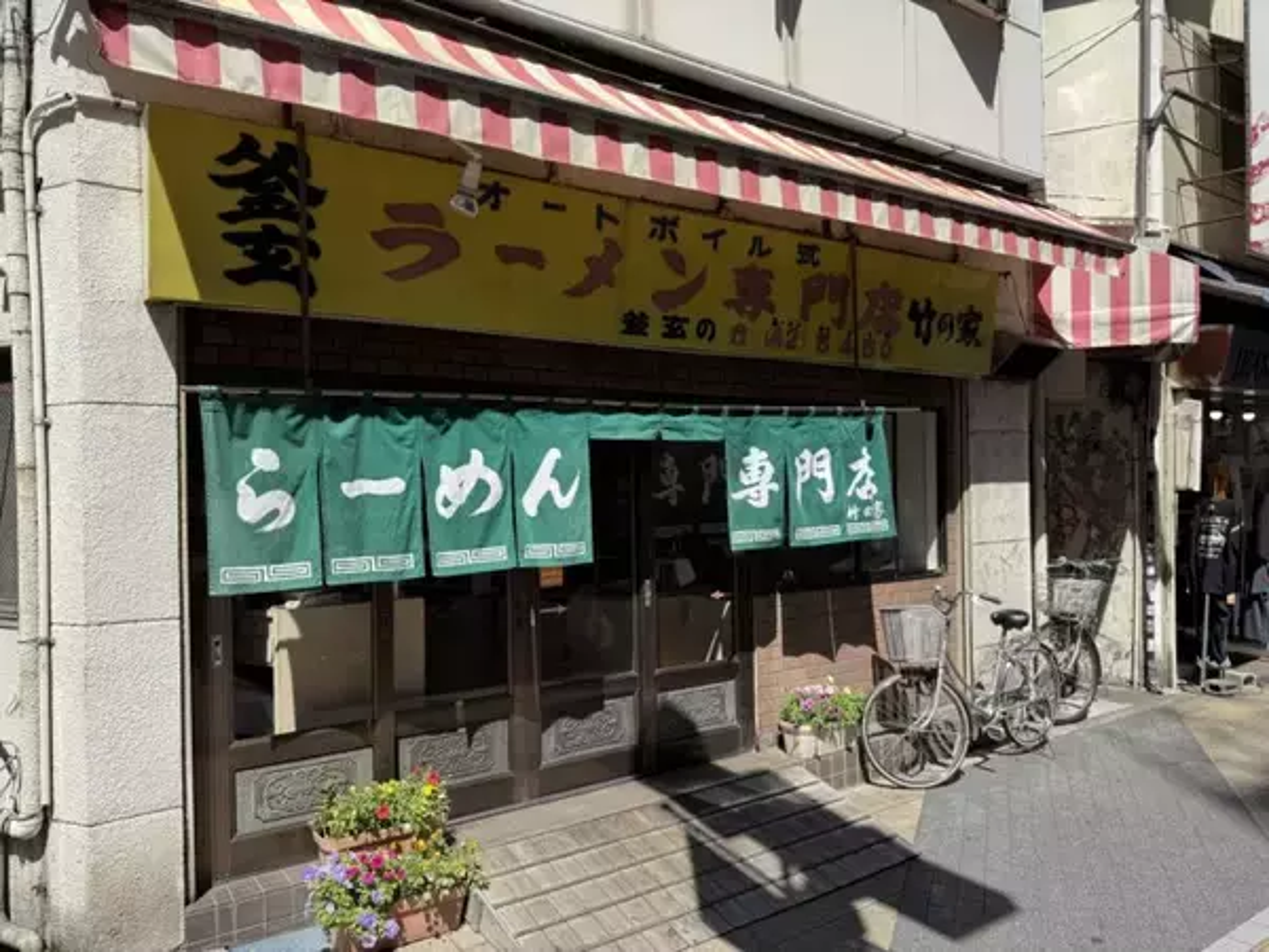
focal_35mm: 24
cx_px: 634
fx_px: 880
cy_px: 476
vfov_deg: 56.8
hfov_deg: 71.6
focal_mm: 6.76
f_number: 1.78
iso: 80
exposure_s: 1/3096
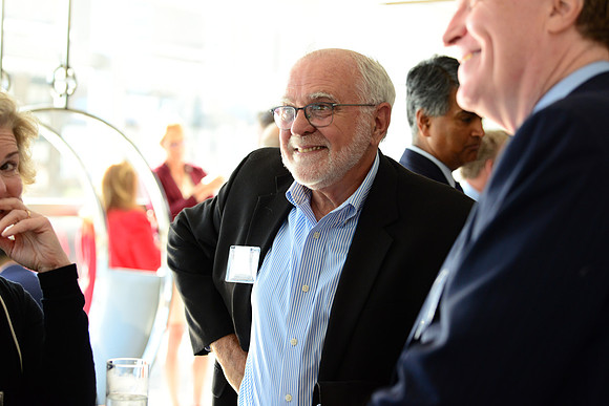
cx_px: 304
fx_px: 1184
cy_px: 203
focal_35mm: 70
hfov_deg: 28.8
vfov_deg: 19.5
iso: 1600
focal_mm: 70
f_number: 4
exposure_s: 1/640
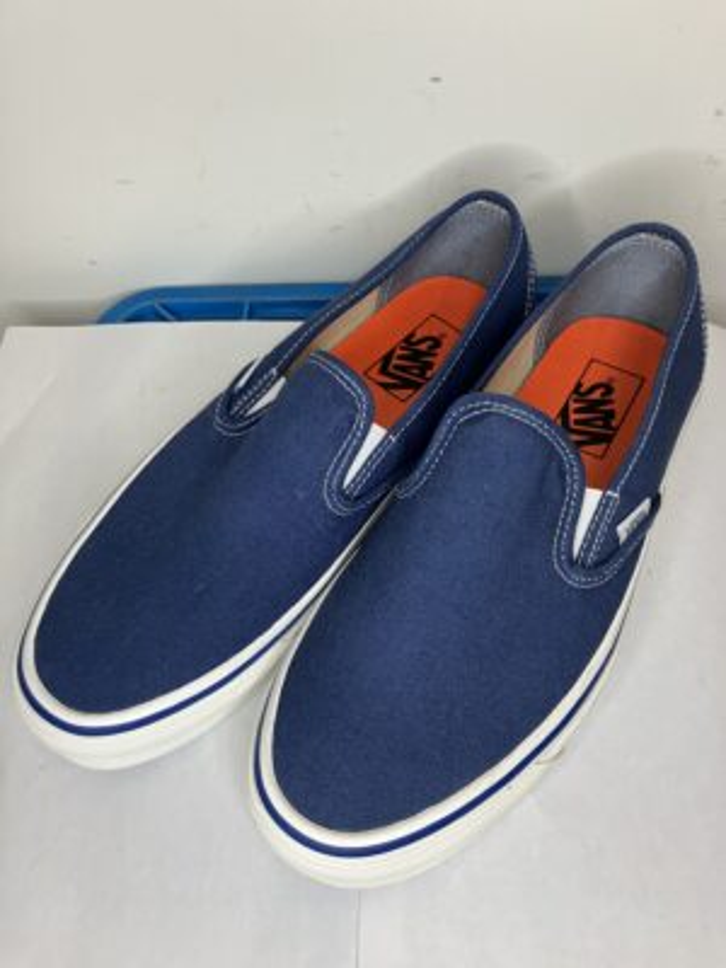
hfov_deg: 49.7
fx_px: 783
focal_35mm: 28
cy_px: 484
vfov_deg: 63.4
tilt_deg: -57.6
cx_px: 363
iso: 50
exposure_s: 1/50
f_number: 1.8
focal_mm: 3.99
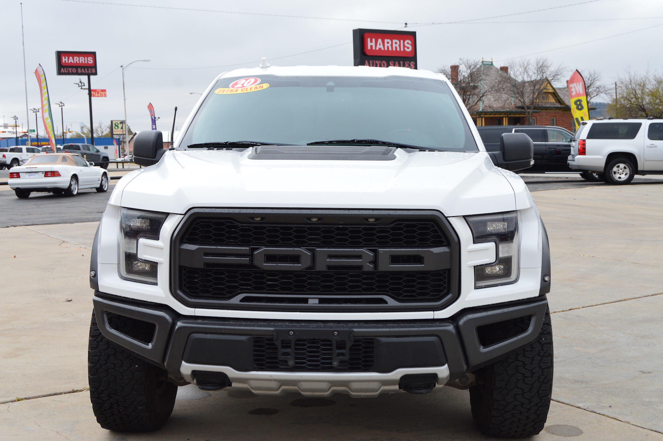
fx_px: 856
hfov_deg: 42.4
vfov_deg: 28.9
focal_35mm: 46
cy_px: 220
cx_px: 332
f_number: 10
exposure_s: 1/320
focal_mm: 31
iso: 400
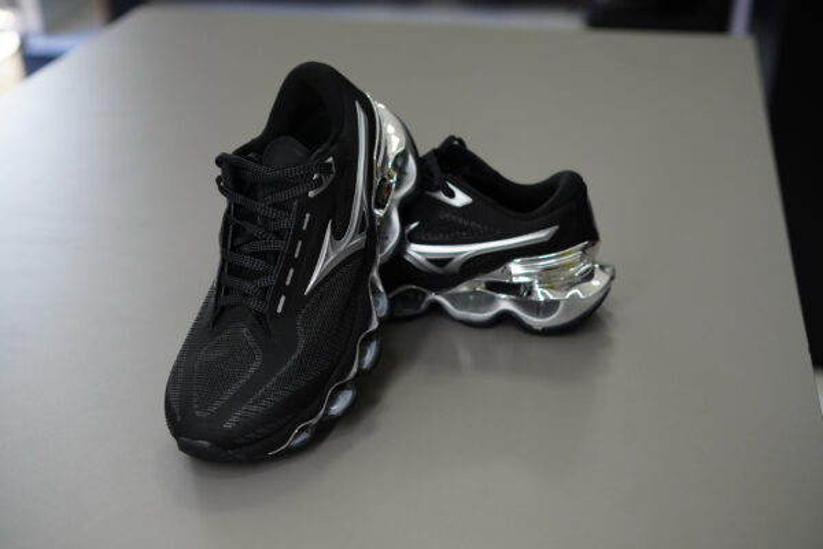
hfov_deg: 40.0
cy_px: 274
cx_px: 412
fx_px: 1132
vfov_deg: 27.3
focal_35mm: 50
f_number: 2.5
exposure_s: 1/640
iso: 1000
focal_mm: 33
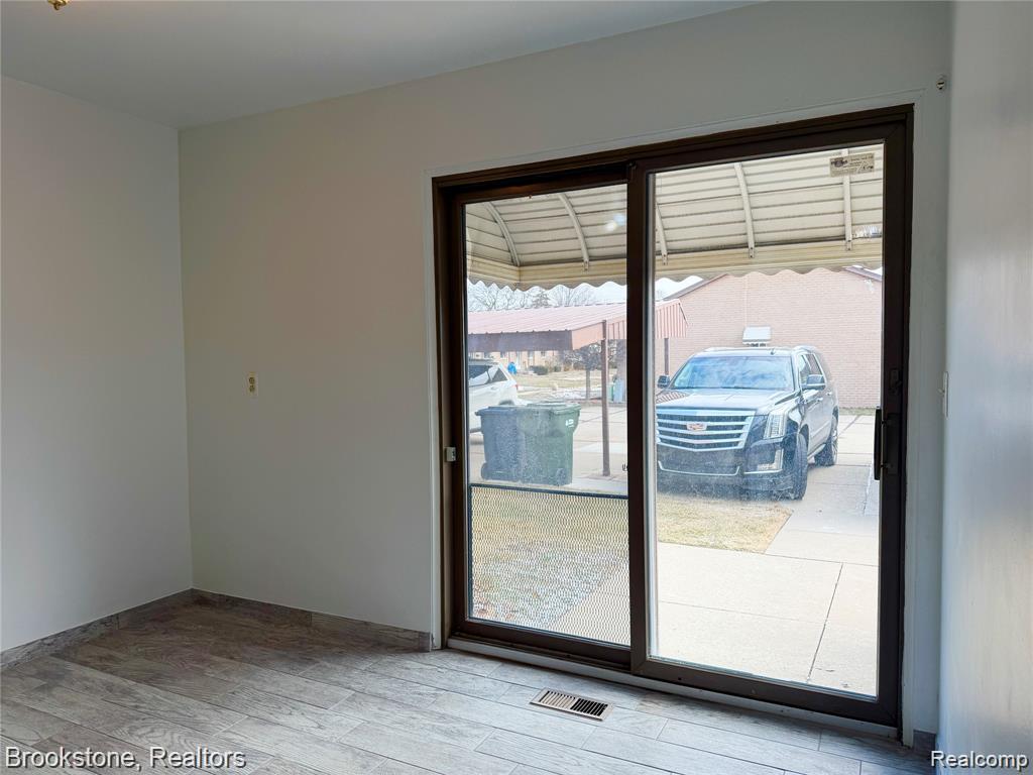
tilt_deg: -3.5
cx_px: 516
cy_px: 388
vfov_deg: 56.8
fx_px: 716
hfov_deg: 71.6
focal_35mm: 24
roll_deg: +1.2
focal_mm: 6.76
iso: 80
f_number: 1.78
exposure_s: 1/488
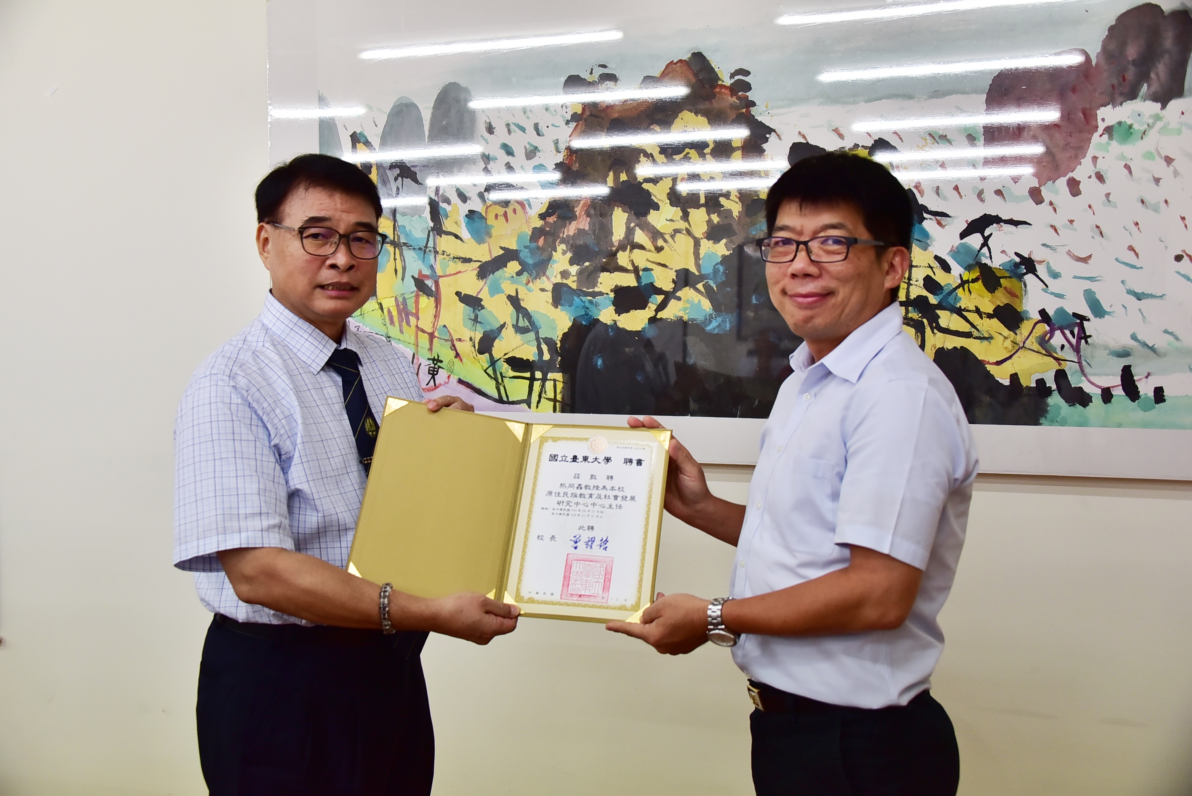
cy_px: 398
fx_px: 1192
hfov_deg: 53.1
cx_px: 596
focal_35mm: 36
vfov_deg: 36.9
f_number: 4
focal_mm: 36
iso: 800
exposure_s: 1/250
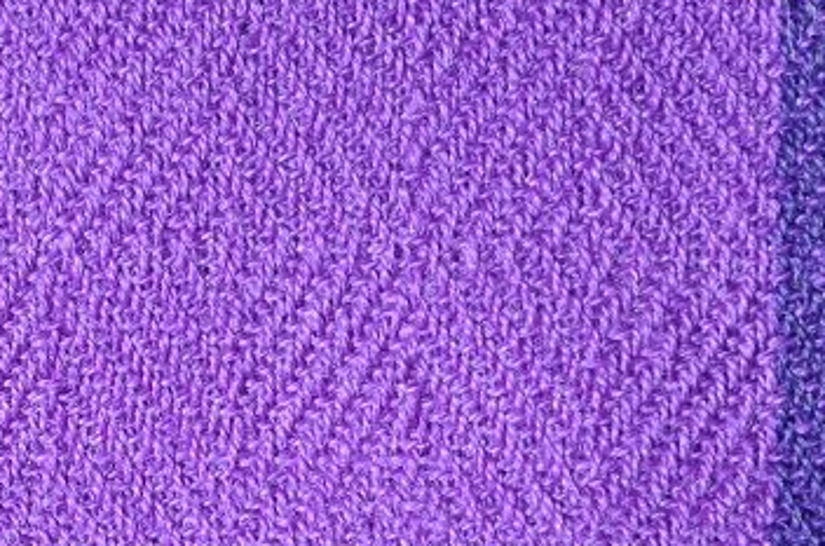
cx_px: 414
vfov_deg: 4.2
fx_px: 7501
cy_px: 279
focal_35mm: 328
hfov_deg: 6.3
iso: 200
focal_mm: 105
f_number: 5.6
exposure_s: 1/400
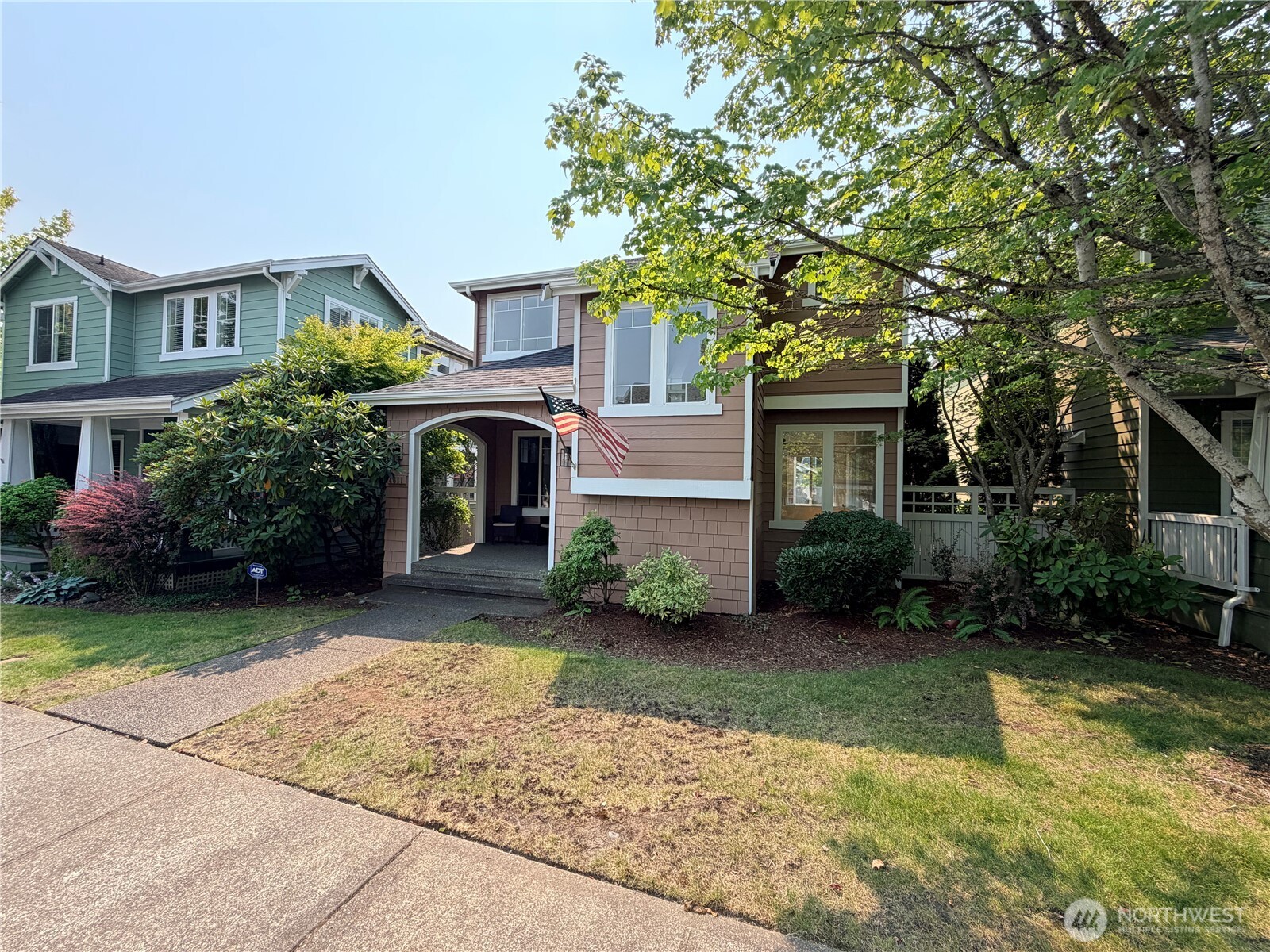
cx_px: 635
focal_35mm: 14
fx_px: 514
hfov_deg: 102.1
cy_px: 476
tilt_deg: +0.8
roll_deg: -1.1
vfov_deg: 85.7
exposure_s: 1/638
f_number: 2.2
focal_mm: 2.22
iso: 40
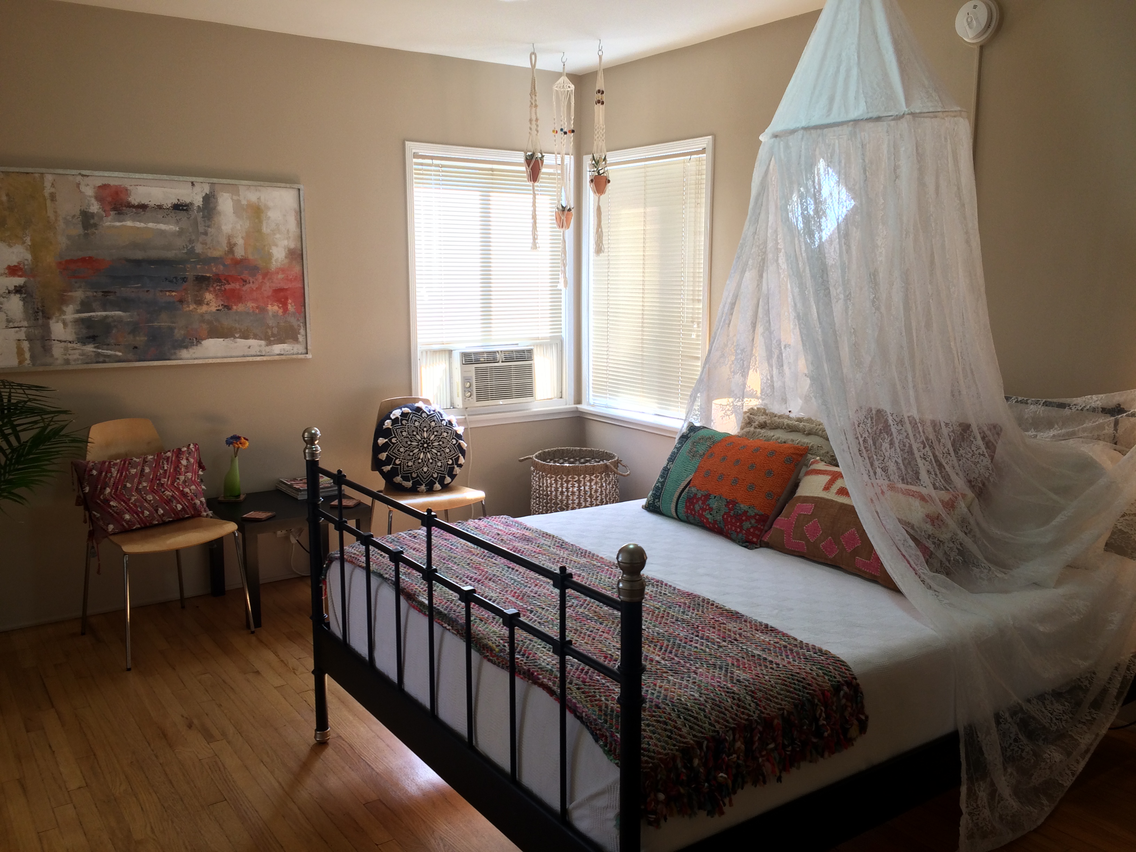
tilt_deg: -9.8
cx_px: 568
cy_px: 426
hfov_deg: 61.7
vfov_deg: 48.2
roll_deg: +0.2
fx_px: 952
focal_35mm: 29
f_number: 2.2
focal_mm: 4.15
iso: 40
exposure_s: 1/30
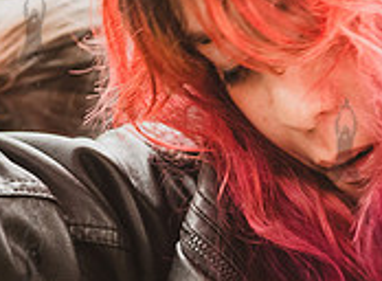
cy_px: 194
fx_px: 2685
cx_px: 486
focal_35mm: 245
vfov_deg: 6.0
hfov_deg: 8.0
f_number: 4.5
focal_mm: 62
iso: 2000
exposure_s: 1/160
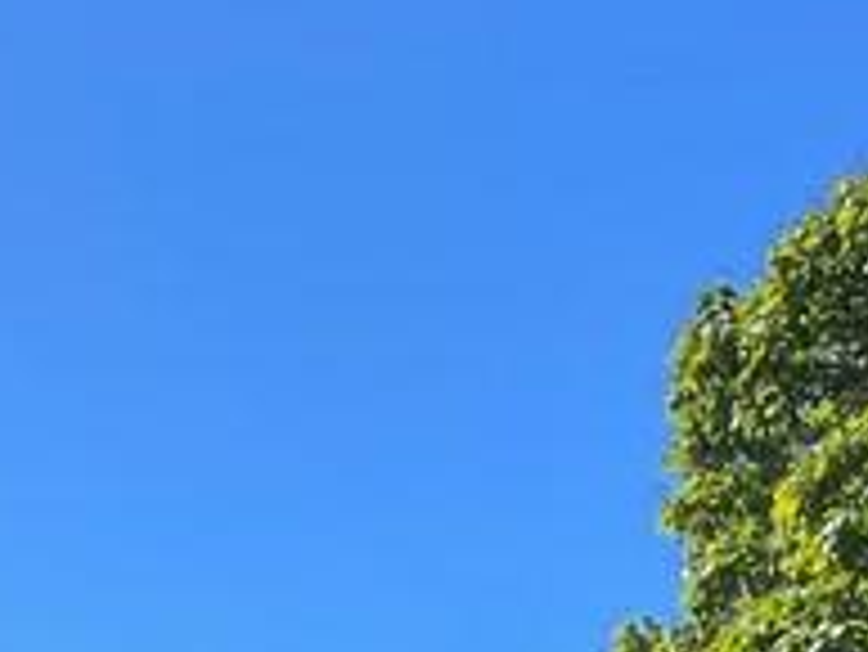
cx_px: -61
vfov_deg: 9.5
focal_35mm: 138
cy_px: 1612
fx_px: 3463
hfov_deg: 14.0
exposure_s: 1/1916
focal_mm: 4.2
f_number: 1.6
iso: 32
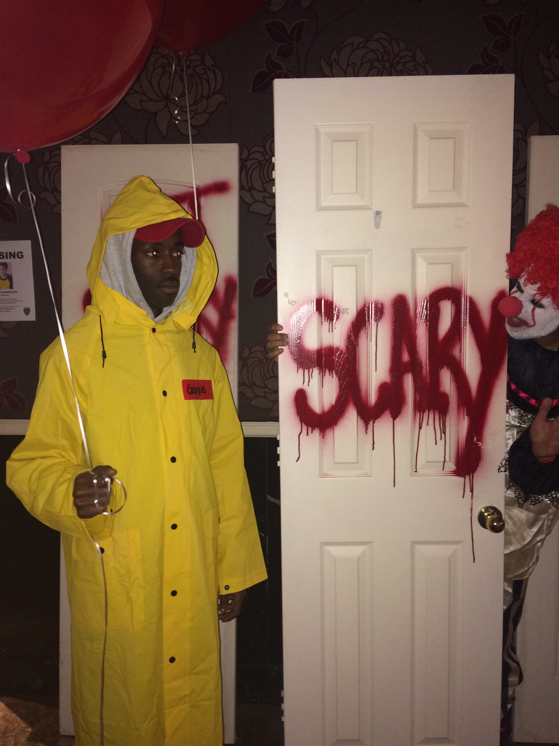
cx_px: 280
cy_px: 373
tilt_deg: -5.9
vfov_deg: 61.7
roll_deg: -0.4
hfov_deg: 48.2
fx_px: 624
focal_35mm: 29
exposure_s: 1/16
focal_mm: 4.15
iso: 125
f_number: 2.2
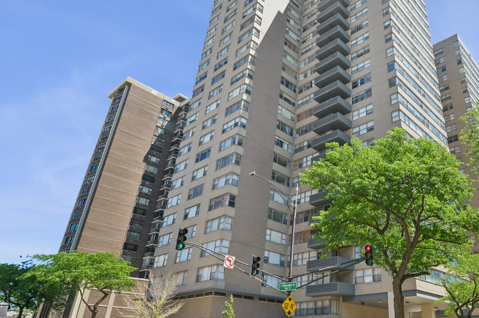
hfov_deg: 70.4
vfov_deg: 52.7
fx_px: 319
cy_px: 130
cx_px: 339
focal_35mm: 24
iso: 400
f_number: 8
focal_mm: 11.25
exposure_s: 1/800
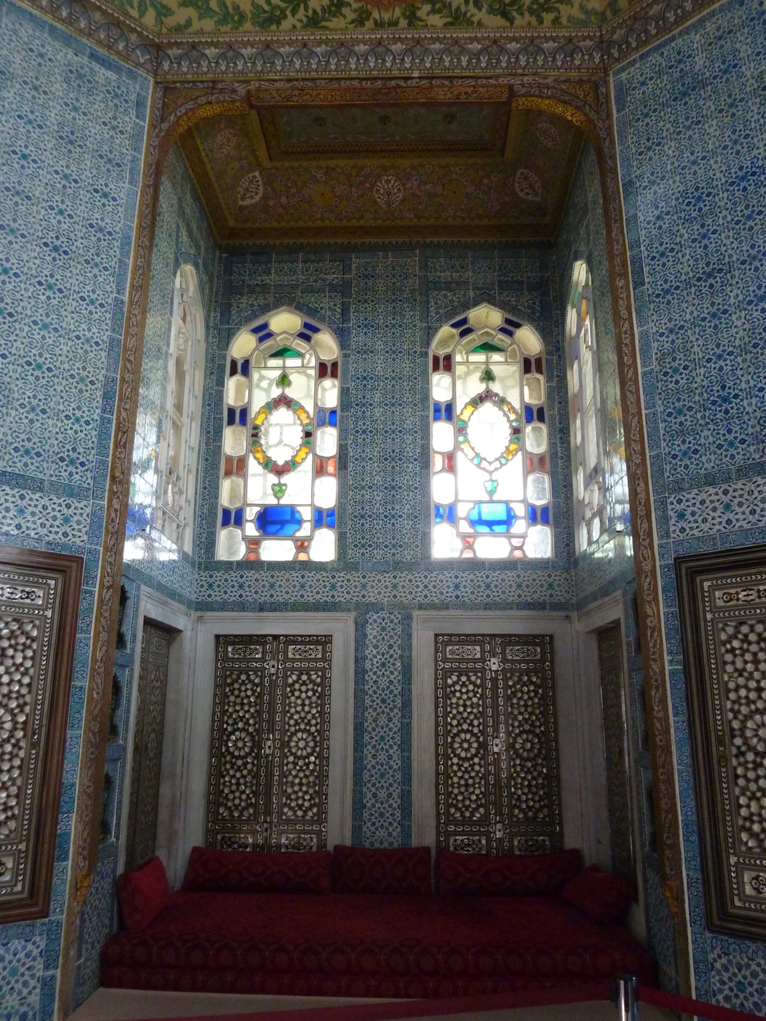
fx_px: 738
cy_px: 510
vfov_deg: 69.4
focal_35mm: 25
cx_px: 383
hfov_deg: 54.9
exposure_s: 1/20
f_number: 3.3
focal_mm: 4.1
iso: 400
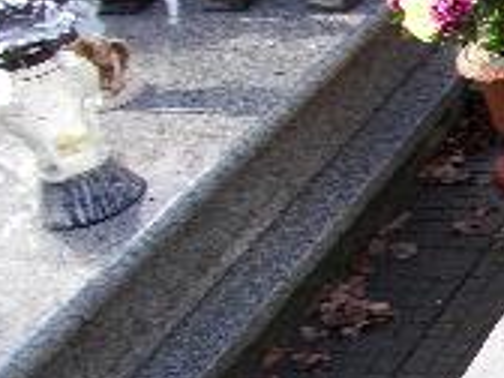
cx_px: 873
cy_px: 108
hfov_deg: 16.8
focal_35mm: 99
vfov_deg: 14.9
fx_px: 1441
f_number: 3.2
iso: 80
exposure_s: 1/100
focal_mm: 4.6
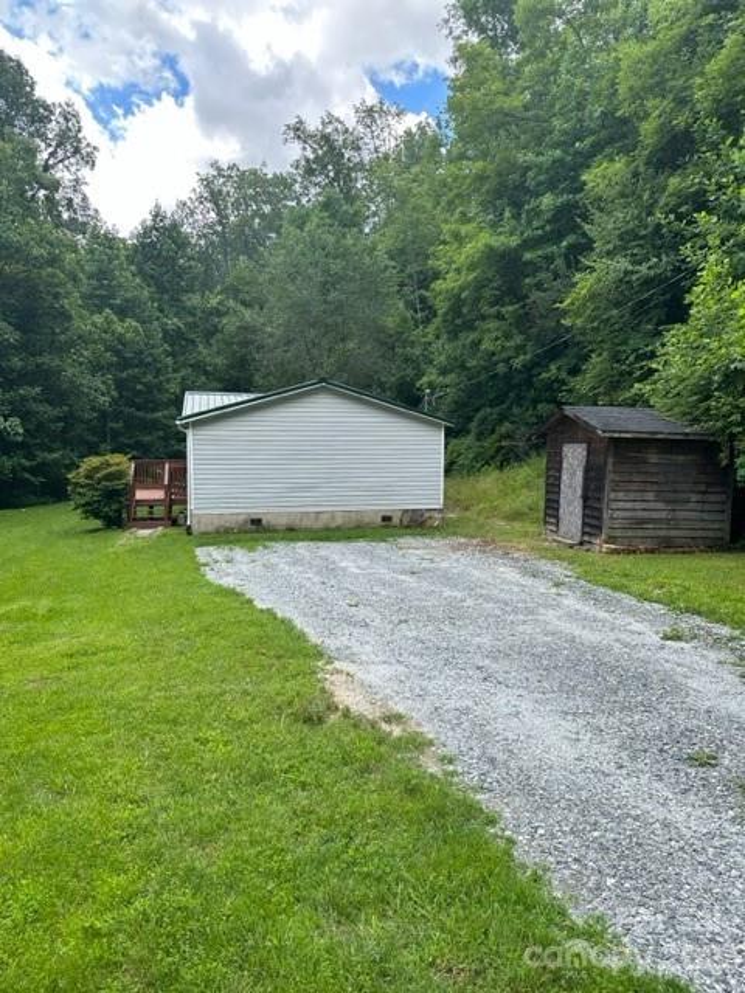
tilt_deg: -3.9
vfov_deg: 71.6
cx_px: 372
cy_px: 496
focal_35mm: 24
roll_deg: -1.2
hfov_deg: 56.8
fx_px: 689
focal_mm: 6.86
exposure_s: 1/962
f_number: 1.78
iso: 80
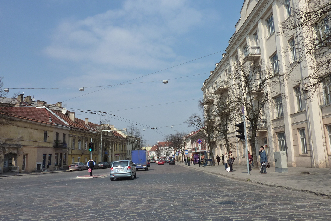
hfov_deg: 67.4
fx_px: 248
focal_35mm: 27
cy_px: 113
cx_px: 160
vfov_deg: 47.9
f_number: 5.6
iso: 125
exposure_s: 1/500
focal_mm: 4.1
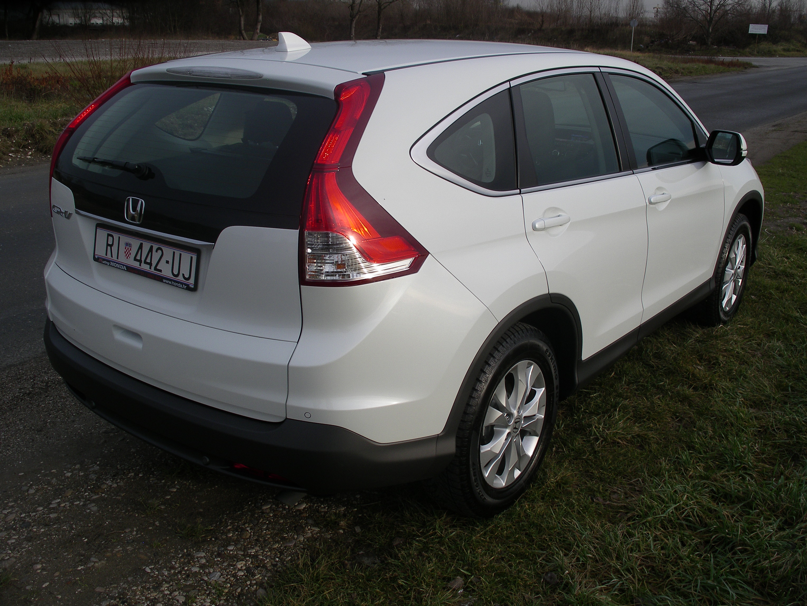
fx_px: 863
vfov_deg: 38.7
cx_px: 404
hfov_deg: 50.1
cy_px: 303
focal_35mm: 37
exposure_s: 1/200
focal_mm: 7.8
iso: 80
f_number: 5
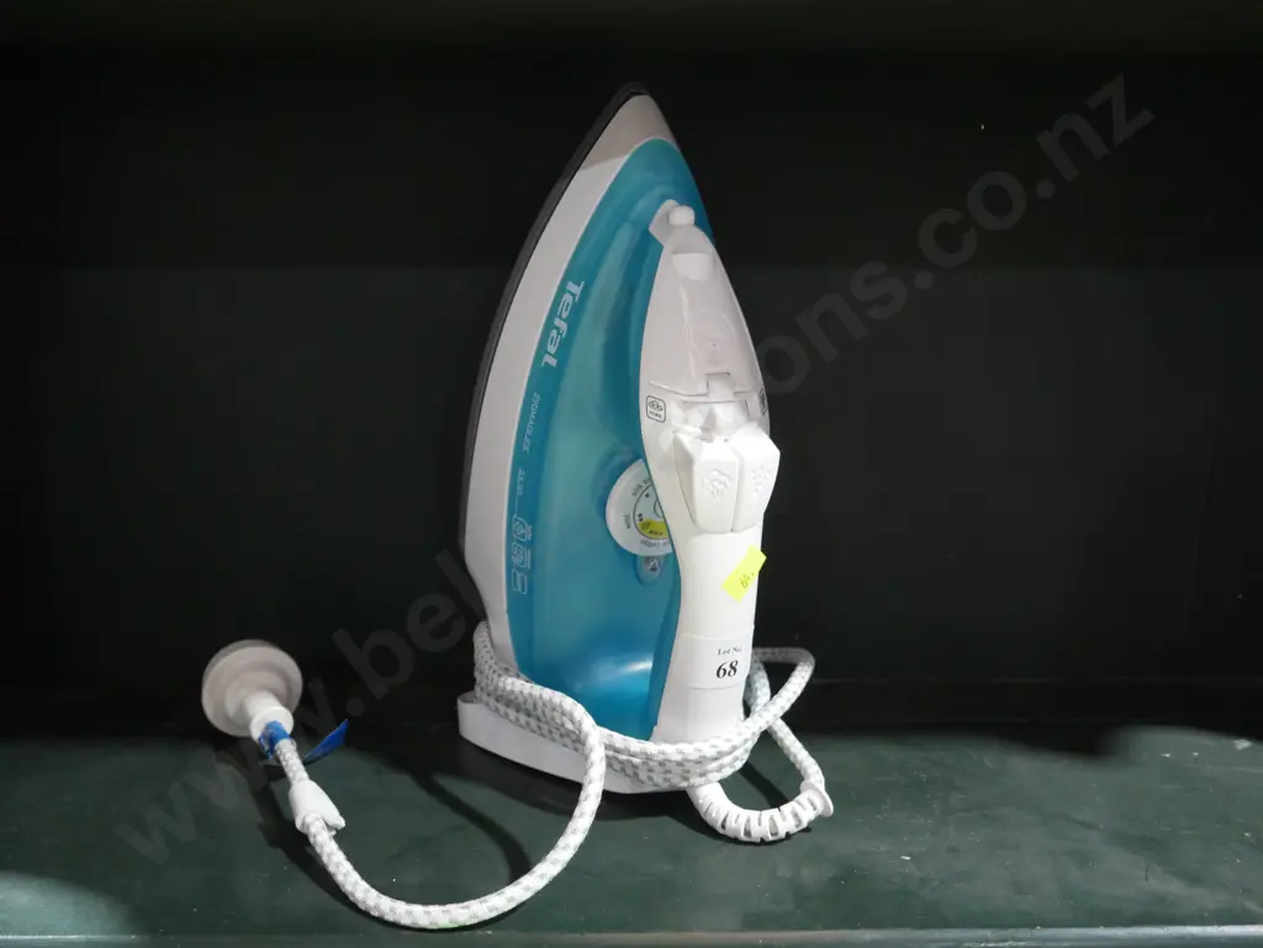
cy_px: 474
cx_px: 632
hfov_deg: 53.9
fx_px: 1241
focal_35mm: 34
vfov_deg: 41.8
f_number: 4
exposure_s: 1/60
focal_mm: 17
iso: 1250
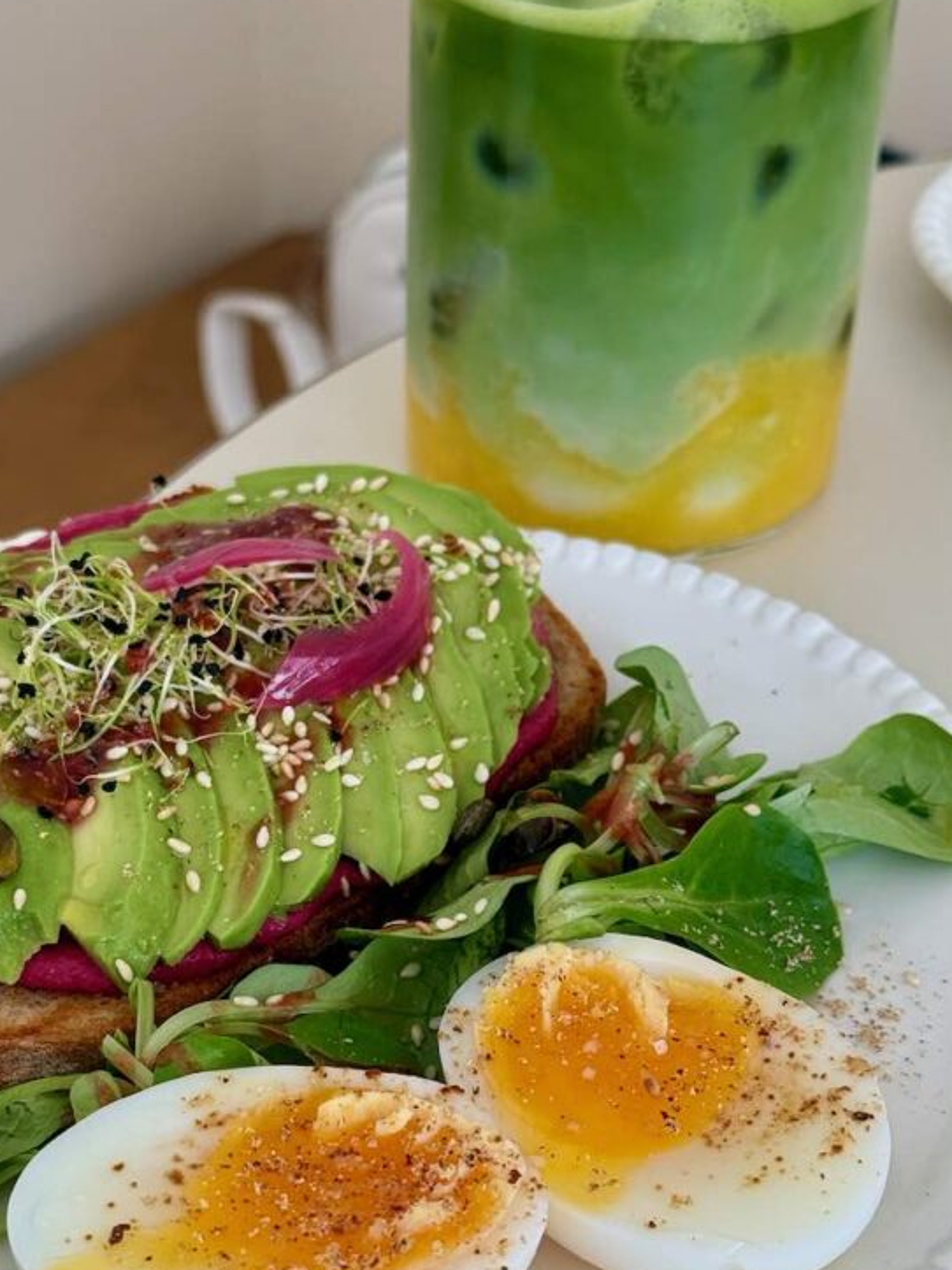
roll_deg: +0.2
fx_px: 2494
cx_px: 325
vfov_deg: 28.5
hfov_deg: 21.5
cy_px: 790
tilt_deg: -37.8
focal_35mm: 68
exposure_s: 1/187
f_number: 1.78
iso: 50
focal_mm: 6.76
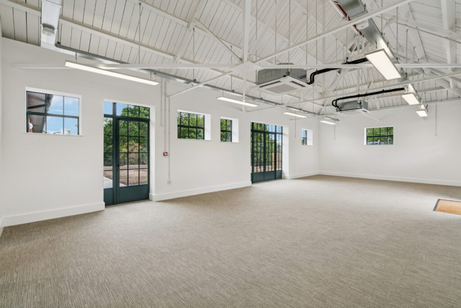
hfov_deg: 96.7
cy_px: 154
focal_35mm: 16
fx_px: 205
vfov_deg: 73.8
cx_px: 230
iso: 200
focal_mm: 16
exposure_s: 1/60
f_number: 11
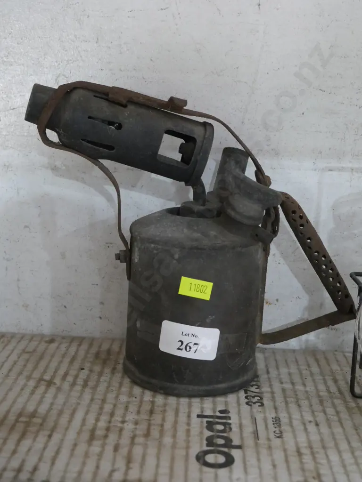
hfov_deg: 28.0
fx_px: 725
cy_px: 241
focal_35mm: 52
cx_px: 181
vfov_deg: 36.8
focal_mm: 26
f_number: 5.3
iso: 3200
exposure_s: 1/30
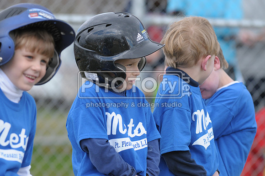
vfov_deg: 4.6
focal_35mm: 300
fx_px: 2205
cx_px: 132
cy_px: 88
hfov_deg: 6.9
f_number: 4
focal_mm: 200
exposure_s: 1/1000
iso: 400
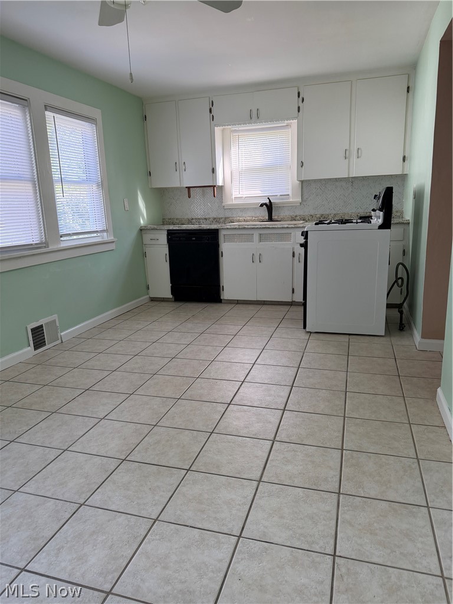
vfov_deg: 71.6
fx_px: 419
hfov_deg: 56.8
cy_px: 302
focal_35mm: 24
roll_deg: +2.0
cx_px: 226
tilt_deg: -13.4
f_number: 1.78
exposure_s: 1/224
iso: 160
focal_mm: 6.76
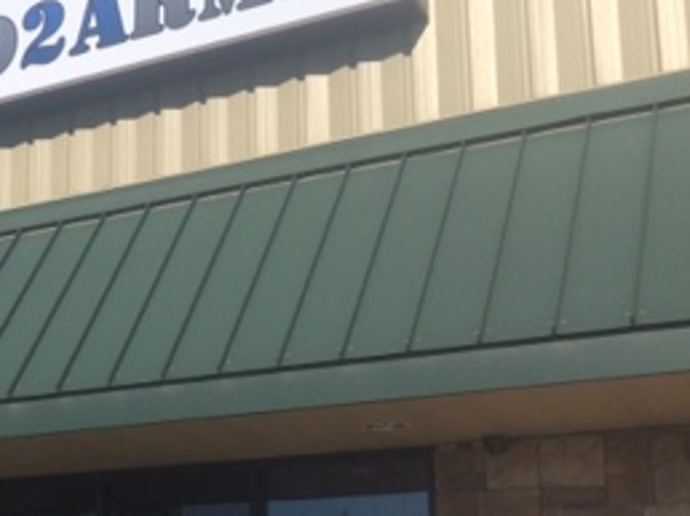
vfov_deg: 20.1
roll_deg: -0.7
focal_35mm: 72
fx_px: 1434
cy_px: 430
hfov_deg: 24.3
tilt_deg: +11.6
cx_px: -155
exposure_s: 1/2933
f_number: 2.2
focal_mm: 4.15
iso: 32
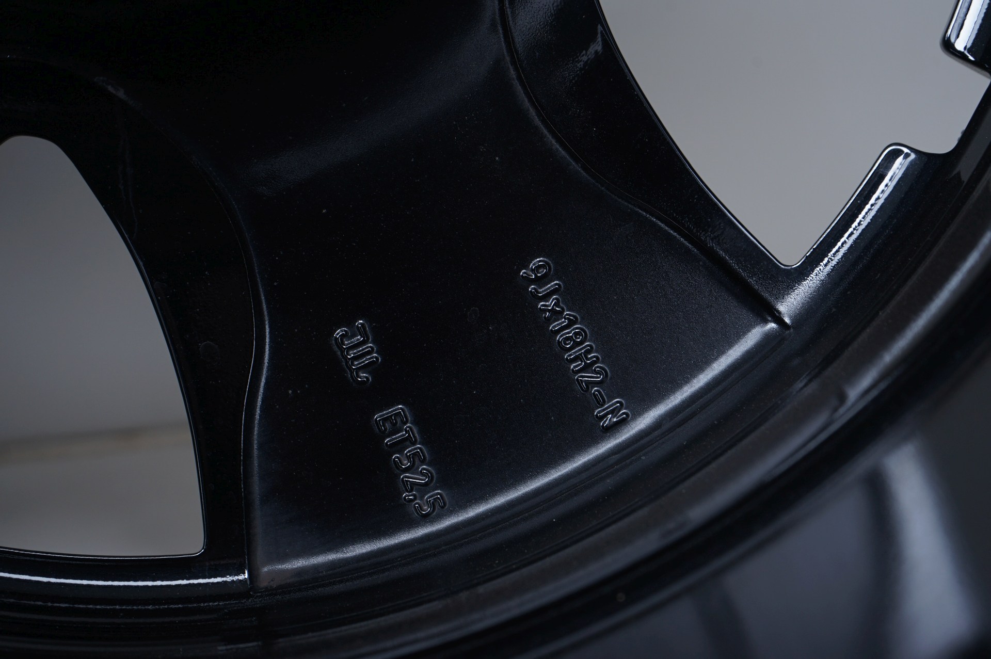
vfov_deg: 23.7
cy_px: 330
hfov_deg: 35.1
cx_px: 496
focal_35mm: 57
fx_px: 1568
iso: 250
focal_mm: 57
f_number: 7.1
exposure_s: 1/100
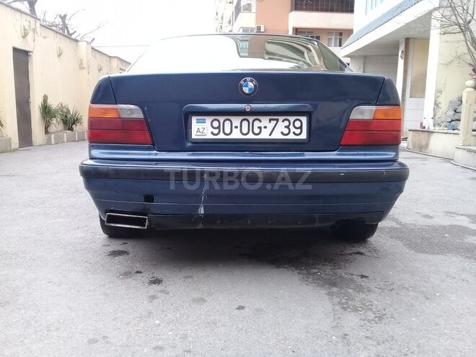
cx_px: 238
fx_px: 426
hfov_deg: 58.4
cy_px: 178
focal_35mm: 31
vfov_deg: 45.4
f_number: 2.2
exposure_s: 1/100
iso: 80
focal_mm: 3.3
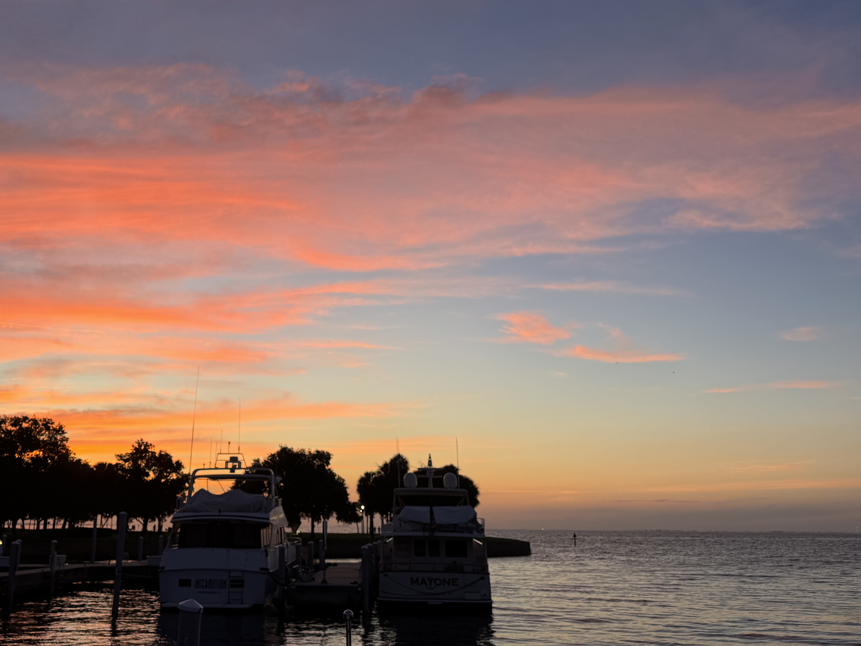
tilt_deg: +17.6
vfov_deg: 41.4
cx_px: 313
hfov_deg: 53.3
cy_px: 226
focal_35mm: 34
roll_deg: -0.8
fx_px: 846
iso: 64
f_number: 1.78
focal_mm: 6.76
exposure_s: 1/121
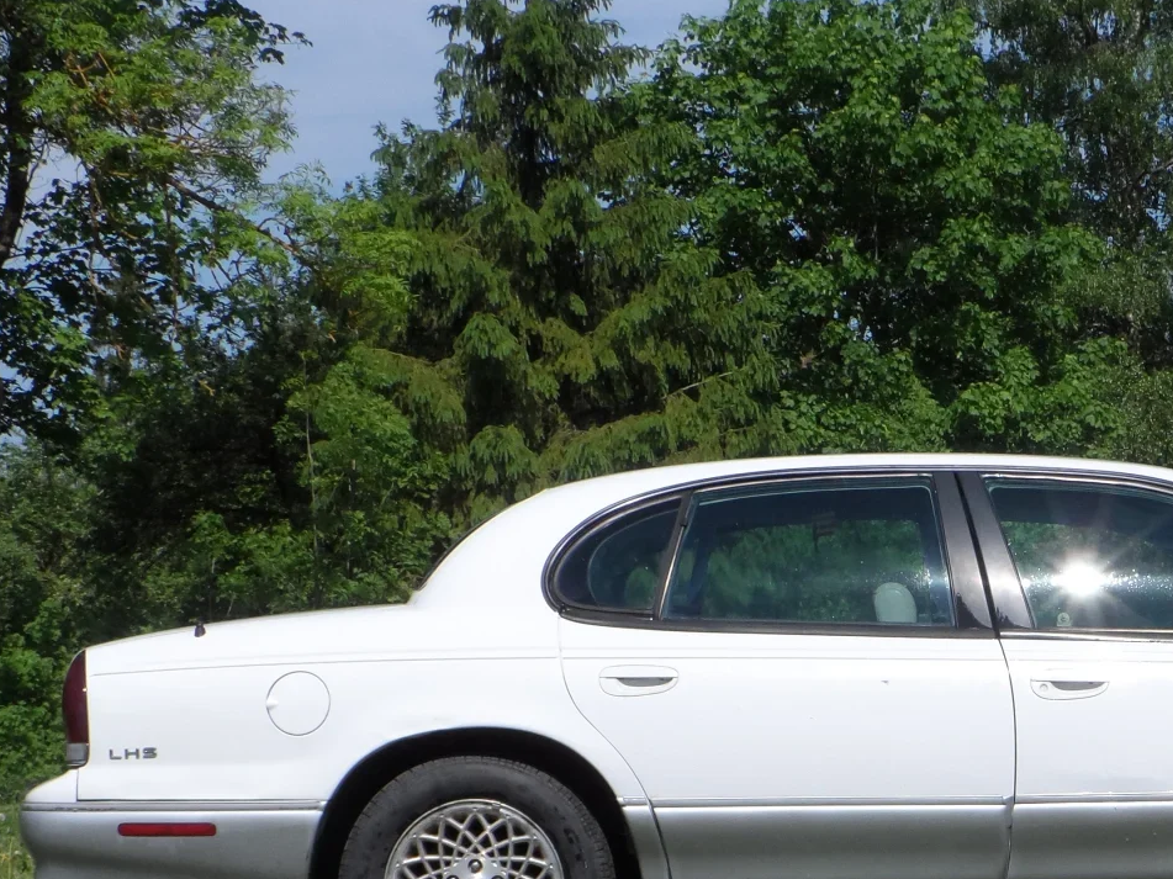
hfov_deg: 18.2
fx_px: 3625
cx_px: 969
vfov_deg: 13.7
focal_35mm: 107
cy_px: 754
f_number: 5.6
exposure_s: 1/500
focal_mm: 8.7
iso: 80
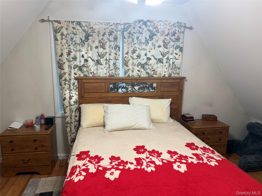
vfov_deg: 56.8
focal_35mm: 24
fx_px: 182
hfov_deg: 71.6
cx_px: 131
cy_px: 98
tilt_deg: -9.5
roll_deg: -0.2
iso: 80
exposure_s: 1/120
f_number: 1.78
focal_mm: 6.76
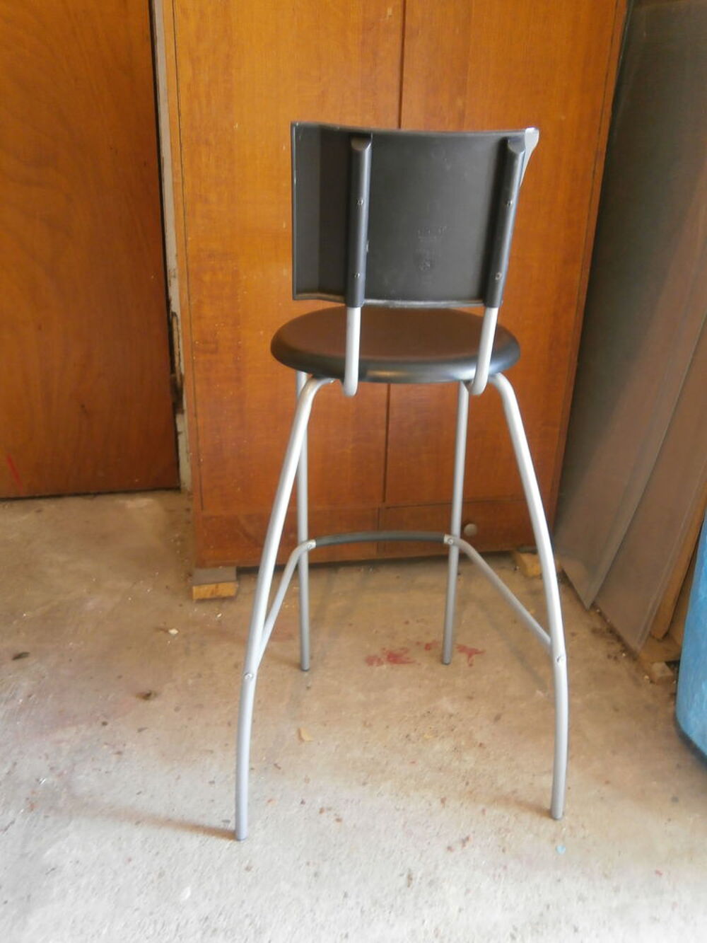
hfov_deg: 53.1
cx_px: 354
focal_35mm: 26
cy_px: 472
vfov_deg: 67.3
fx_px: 708
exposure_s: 1/6
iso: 200
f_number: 2.8
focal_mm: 4.7
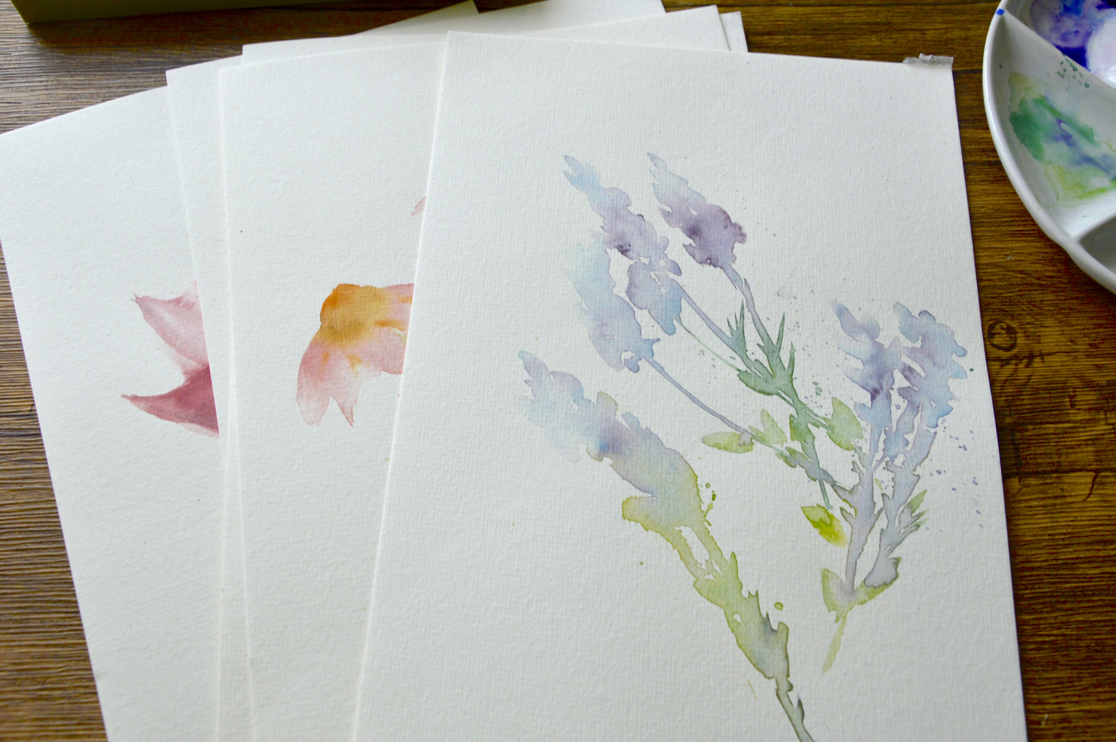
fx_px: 1161
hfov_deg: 51.3
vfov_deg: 35.4
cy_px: 371
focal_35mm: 38
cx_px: 558
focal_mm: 25
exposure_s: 1/40
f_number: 7.1
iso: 400
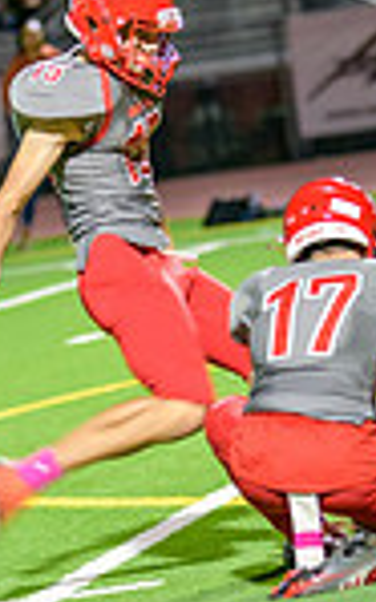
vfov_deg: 4.4
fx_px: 7828
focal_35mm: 477
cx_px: 275
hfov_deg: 2.8
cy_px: 257
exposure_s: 1/250
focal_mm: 120
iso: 1600
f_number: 2.8
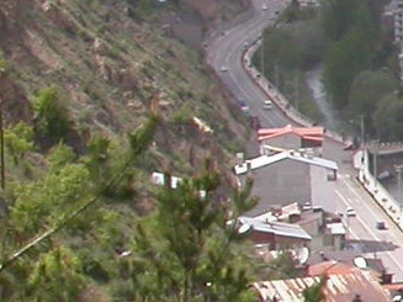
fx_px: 2595
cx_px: 1160
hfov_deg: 7.8
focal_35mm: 223
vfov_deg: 6.7
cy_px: 227
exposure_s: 1/250
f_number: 6.7
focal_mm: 7.85
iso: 100
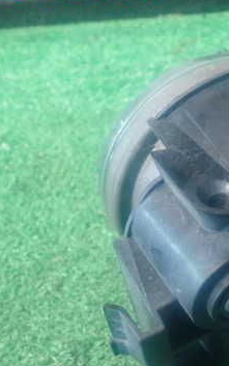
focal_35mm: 54
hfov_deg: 22.0
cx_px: 283
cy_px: 212
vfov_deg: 37.4
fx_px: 539
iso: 800
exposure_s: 1/13
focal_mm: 5.5
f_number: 2.3
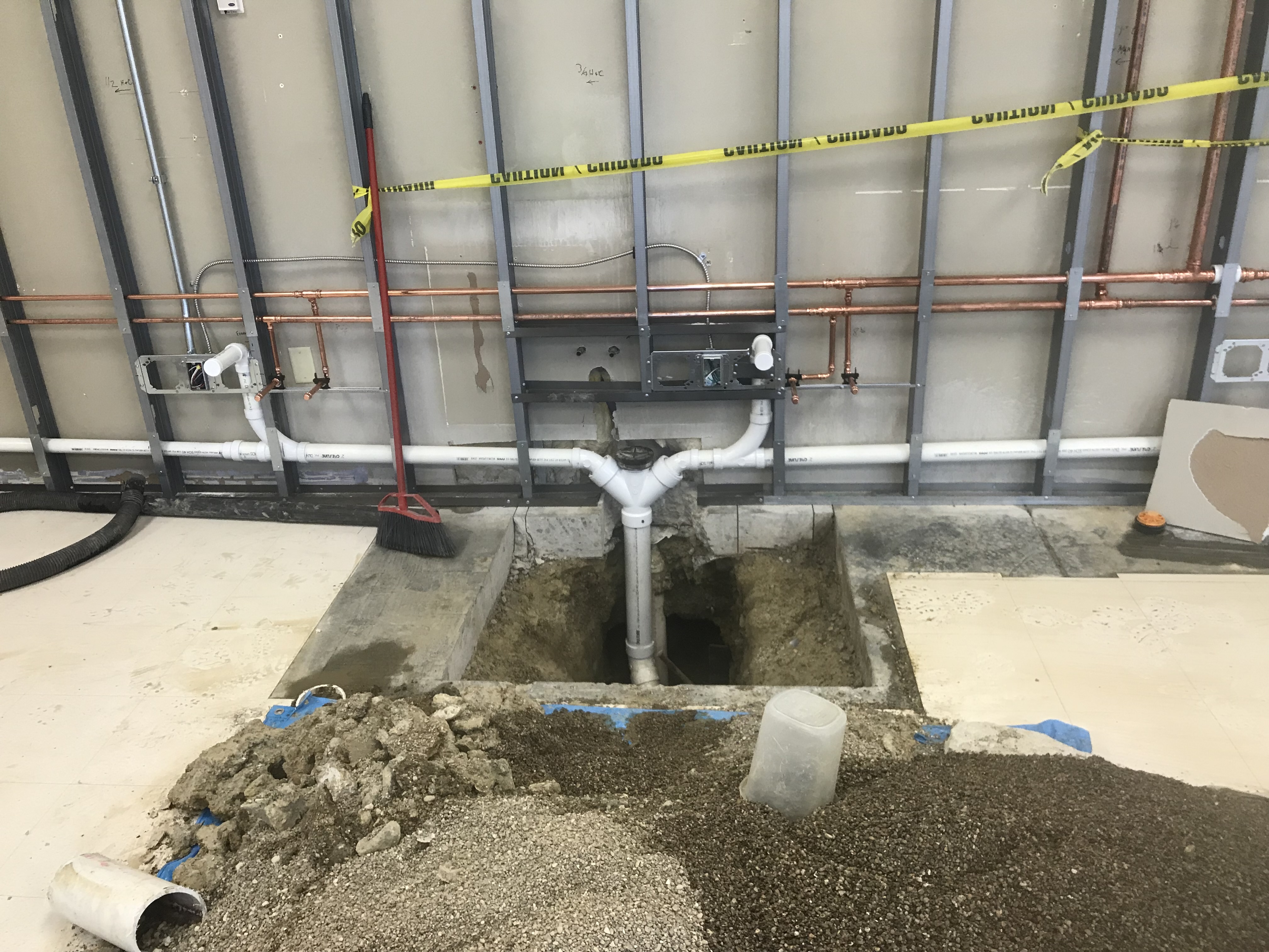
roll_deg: +2.2
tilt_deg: -24.5
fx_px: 1026
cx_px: 634
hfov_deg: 63.4
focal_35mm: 28
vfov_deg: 49.7
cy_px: 476
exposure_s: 1/30
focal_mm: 3.99
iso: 25
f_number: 1.8
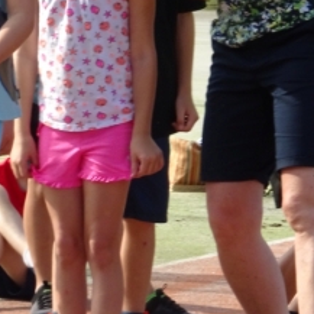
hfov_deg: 3.9
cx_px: 72
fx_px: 4587
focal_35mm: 447
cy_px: 161
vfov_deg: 3.9
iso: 160
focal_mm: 31.31
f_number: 5.6
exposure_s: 1/250
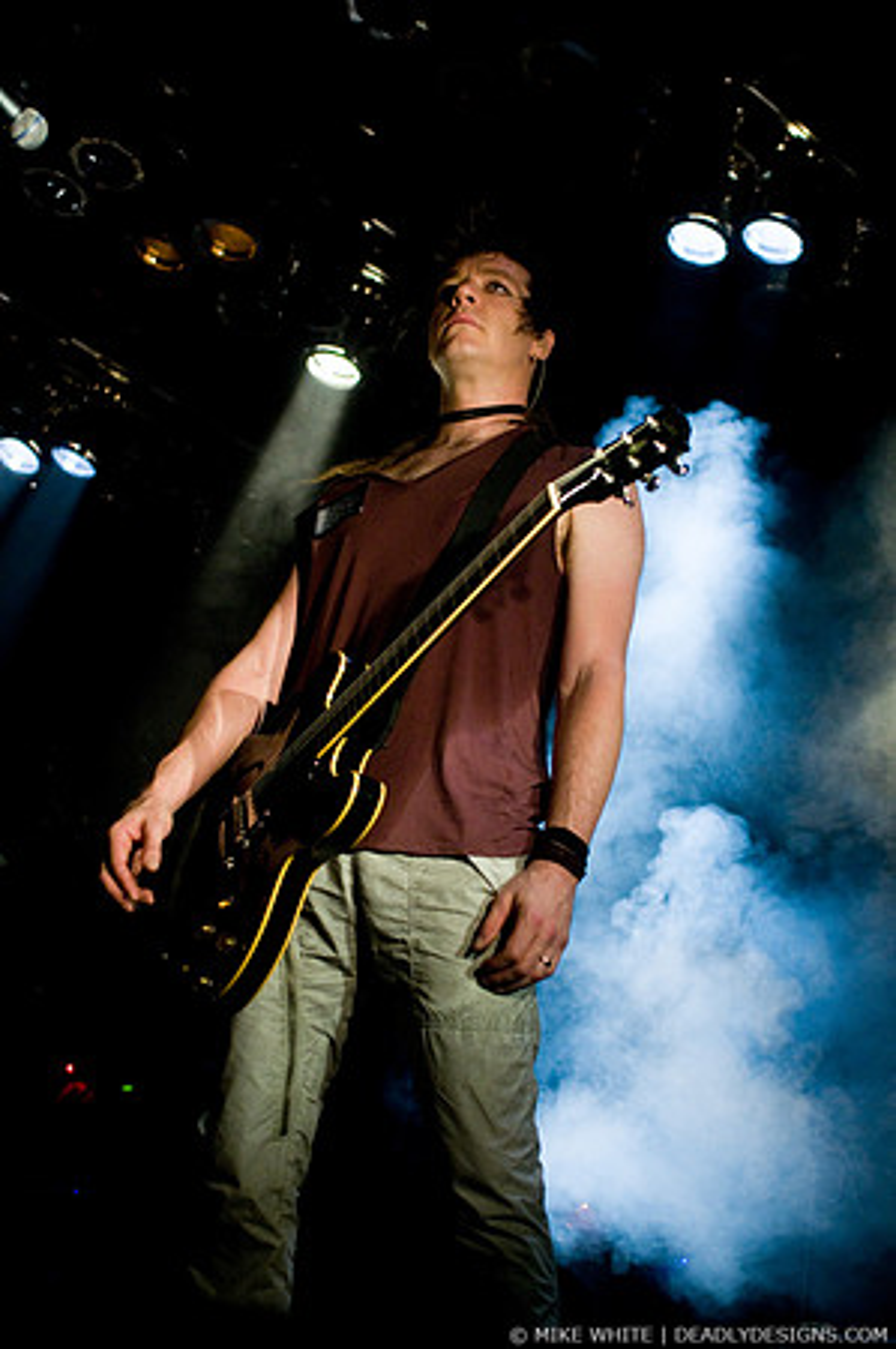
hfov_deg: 22.6
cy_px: 674
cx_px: 448
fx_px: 2245
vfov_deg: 33.4
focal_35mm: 60
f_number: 3.2
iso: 800
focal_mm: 40
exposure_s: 1/160
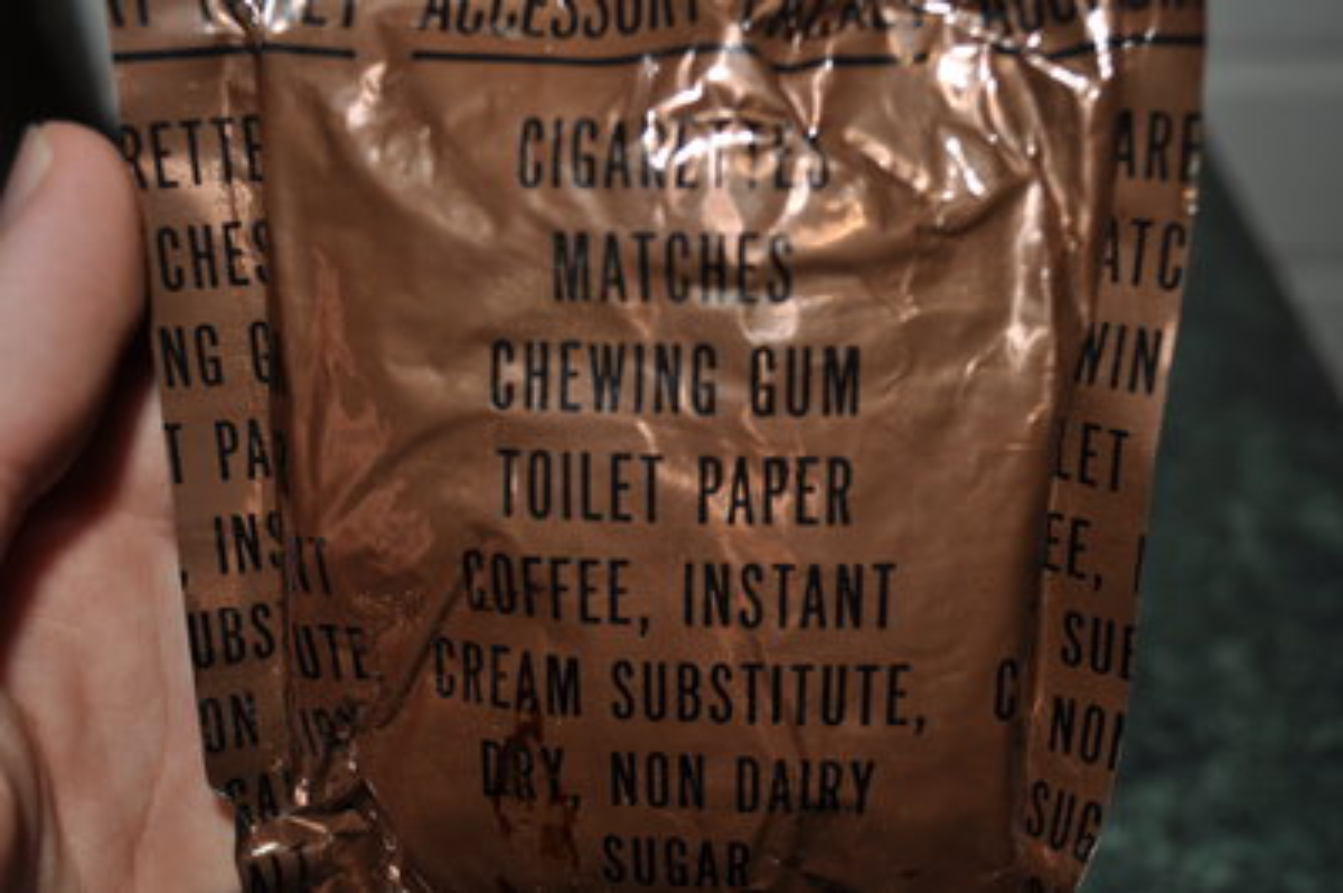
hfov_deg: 46.4
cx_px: 672
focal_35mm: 42
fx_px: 1566
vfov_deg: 31.8
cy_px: 446
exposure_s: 1/60
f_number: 4.5
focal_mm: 28
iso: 200
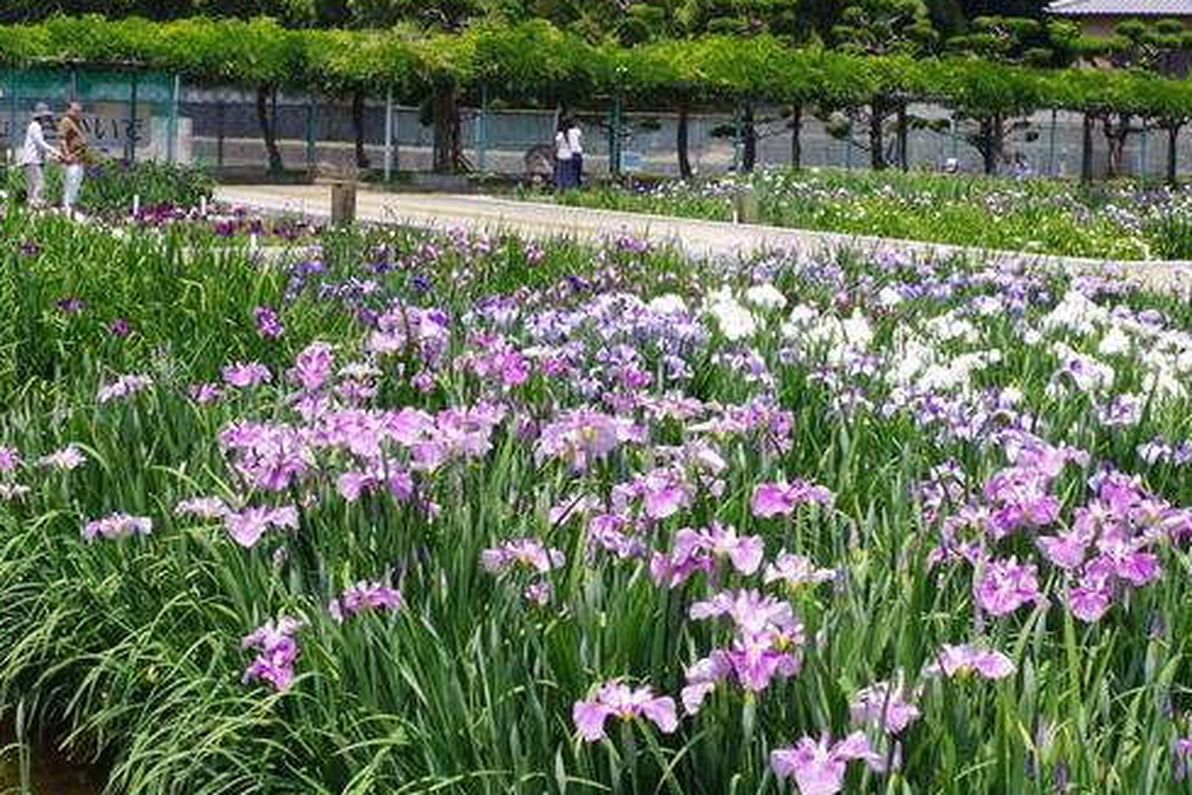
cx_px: 730
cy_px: 196
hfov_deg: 30.9
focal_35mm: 65
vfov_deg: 20.7
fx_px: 2152
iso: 200
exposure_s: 1/125
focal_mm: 26.25
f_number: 11
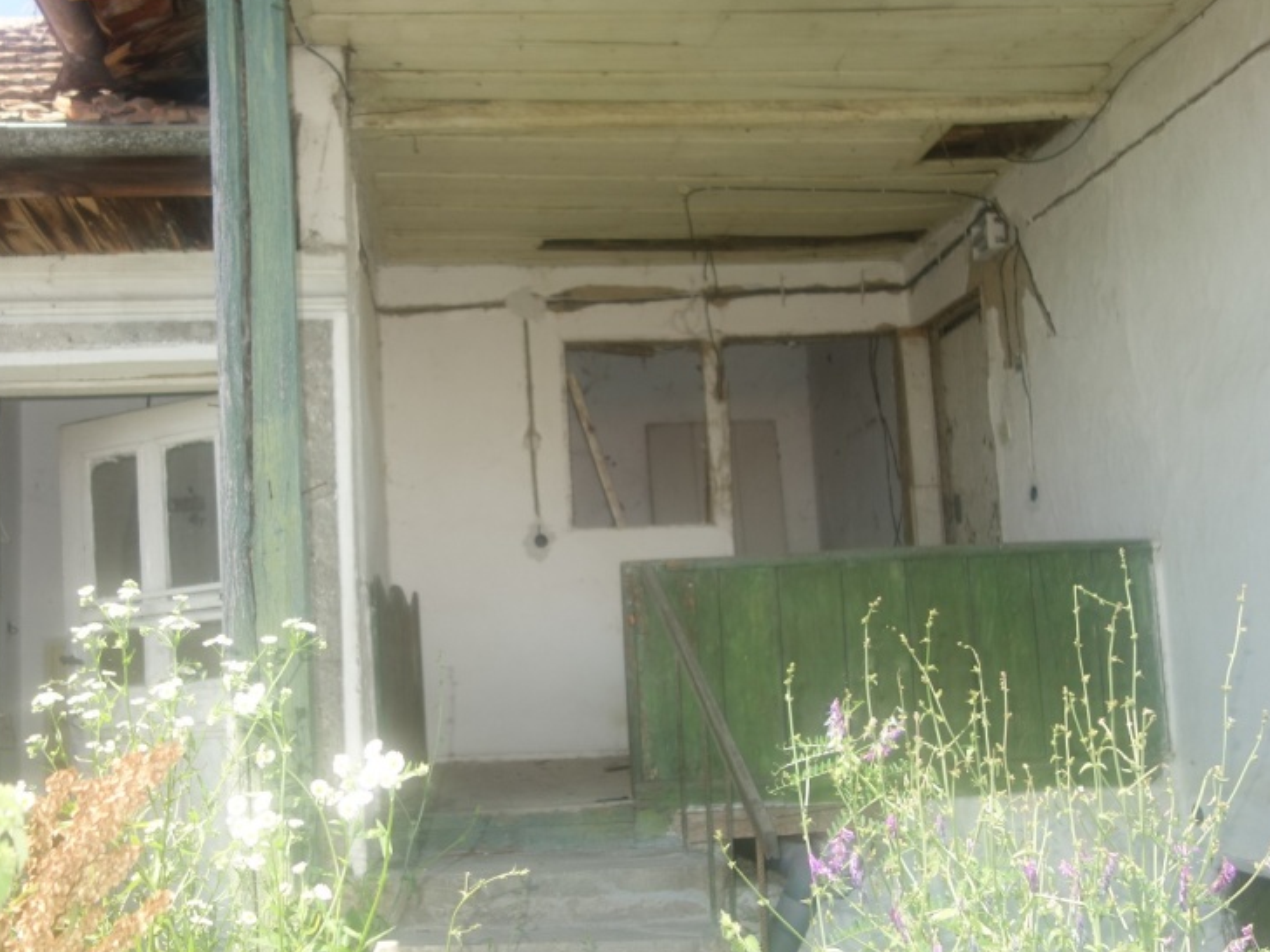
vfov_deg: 38.6
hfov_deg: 49.9
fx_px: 1357
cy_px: 513
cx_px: 515
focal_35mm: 37
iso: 125
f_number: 1.8
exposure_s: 1/1000
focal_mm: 10.4
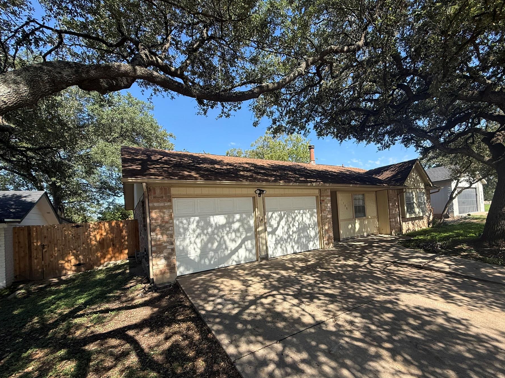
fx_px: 233
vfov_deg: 77.9
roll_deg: +3.5
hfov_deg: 93.9
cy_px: 209
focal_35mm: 16
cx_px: 287
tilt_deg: +0.7
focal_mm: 2.22
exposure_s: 1/985
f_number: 2.2
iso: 50
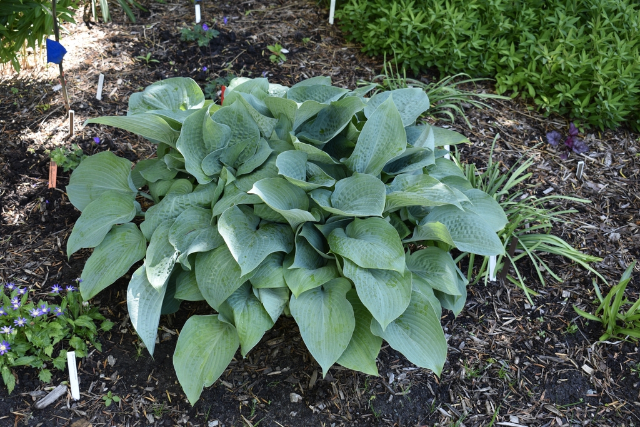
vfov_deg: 26.5
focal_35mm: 51
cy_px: 214
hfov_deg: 38.9
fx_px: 907
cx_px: 320
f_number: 5.6
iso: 400
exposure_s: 1/125
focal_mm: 34
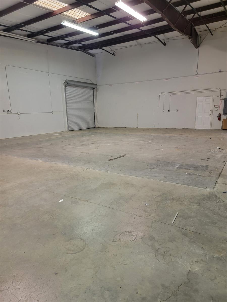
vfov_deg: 71.6
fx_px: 210
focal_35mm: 24
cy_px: 151
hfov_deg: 56.8
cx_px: 114
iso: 400
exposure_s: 1/40
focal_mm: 6.7
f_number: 1.8
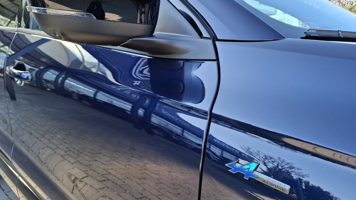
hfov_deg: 71.9
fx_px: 245
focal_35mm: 26
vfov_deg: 44.3
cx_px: 176
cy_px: 90
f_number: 1.8
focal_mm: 5.54
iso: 50
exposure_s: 1/218
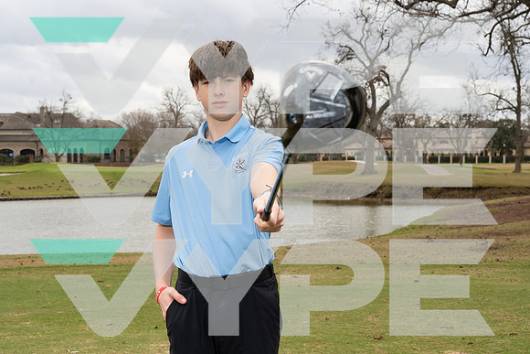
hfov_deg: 34.5
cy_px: 177
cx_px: 265
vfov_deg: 23.4
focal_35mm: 58
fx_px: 854
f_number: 10
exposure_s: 1/250
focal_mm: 58
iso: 400
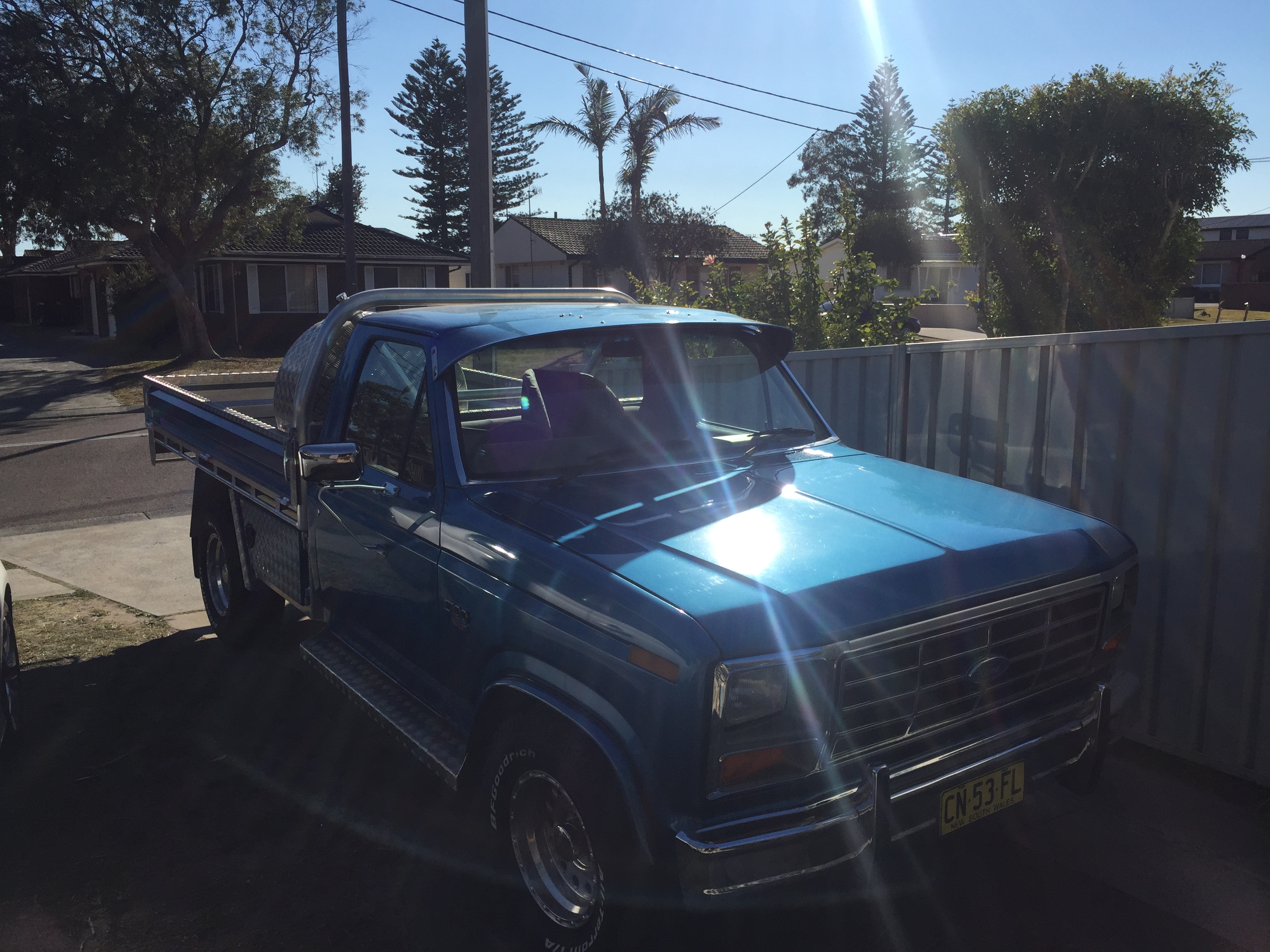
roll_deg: +0.2
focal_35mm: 29
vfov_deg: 48.2
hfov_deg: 61.7
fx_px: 1064
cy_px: 476
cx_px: 635
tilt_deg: -9.1
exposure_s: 1/3049
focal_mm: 4.15
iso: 32
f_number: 2.2
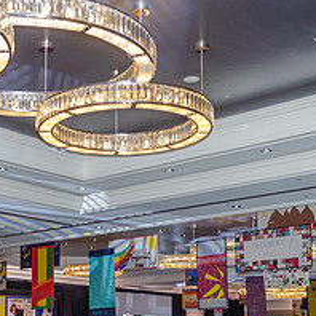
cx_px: 73
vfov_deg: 25.2
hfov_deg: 25.4
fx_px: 692
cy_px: 263
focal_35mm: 67
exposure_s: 1/60
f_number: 4
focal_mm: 18
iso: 2500
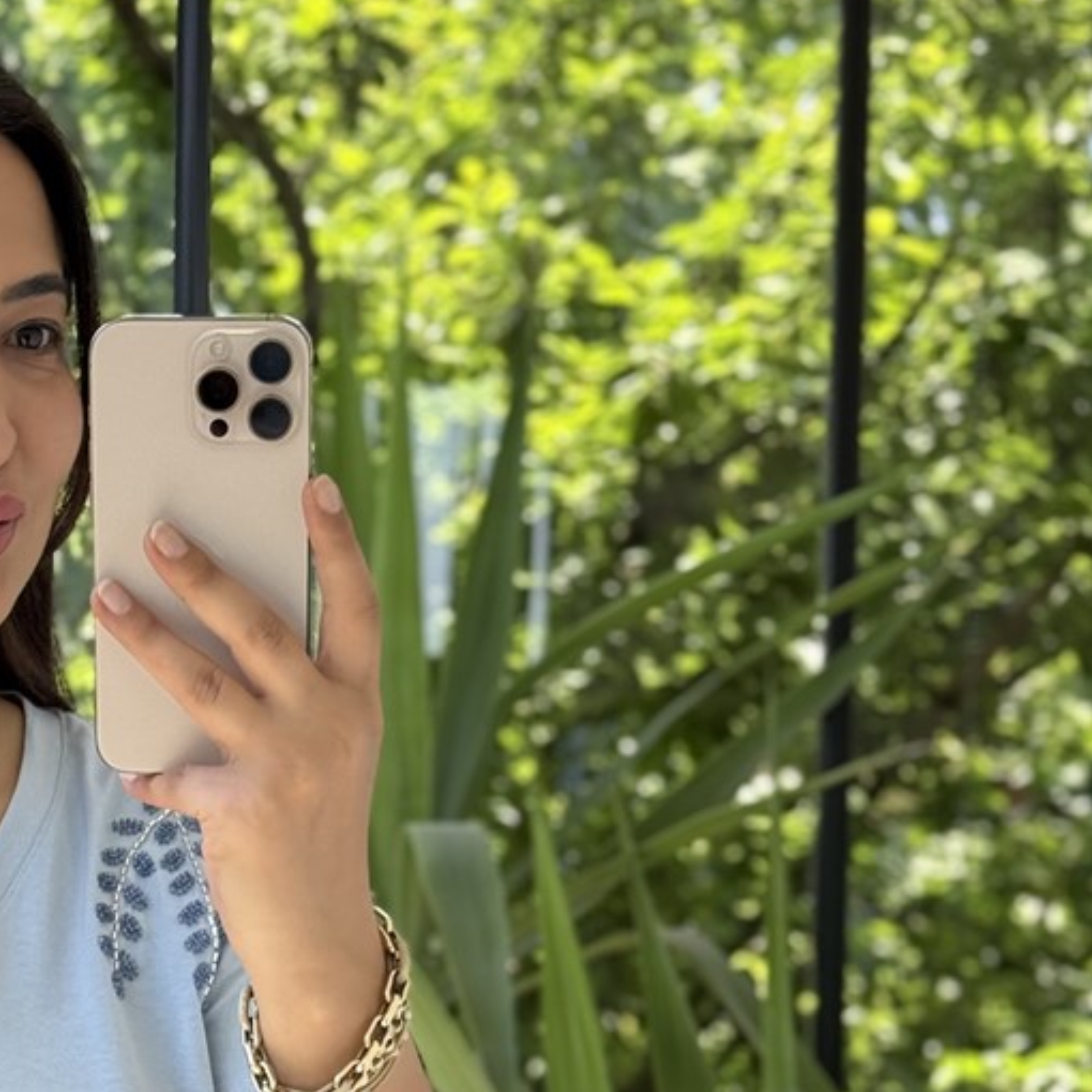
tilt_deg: -21.1
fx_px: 3962
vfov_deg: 15.2
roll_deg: +1.1
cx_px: 28
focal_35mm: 111
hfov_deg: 15.4
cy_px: 1260
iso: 80
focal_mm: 6.76
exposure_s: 1/349
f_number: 1.78
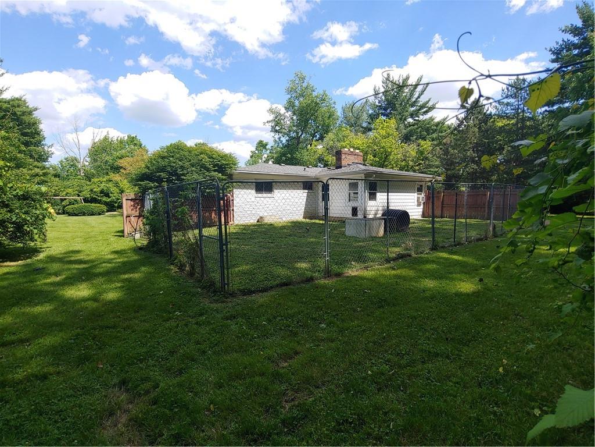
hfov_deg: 94.5
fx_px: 275
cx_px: 298
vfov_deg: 78.1
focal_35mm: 16
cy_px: 224
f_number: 1.9
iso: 50
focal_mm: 2.18
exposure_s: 1/552
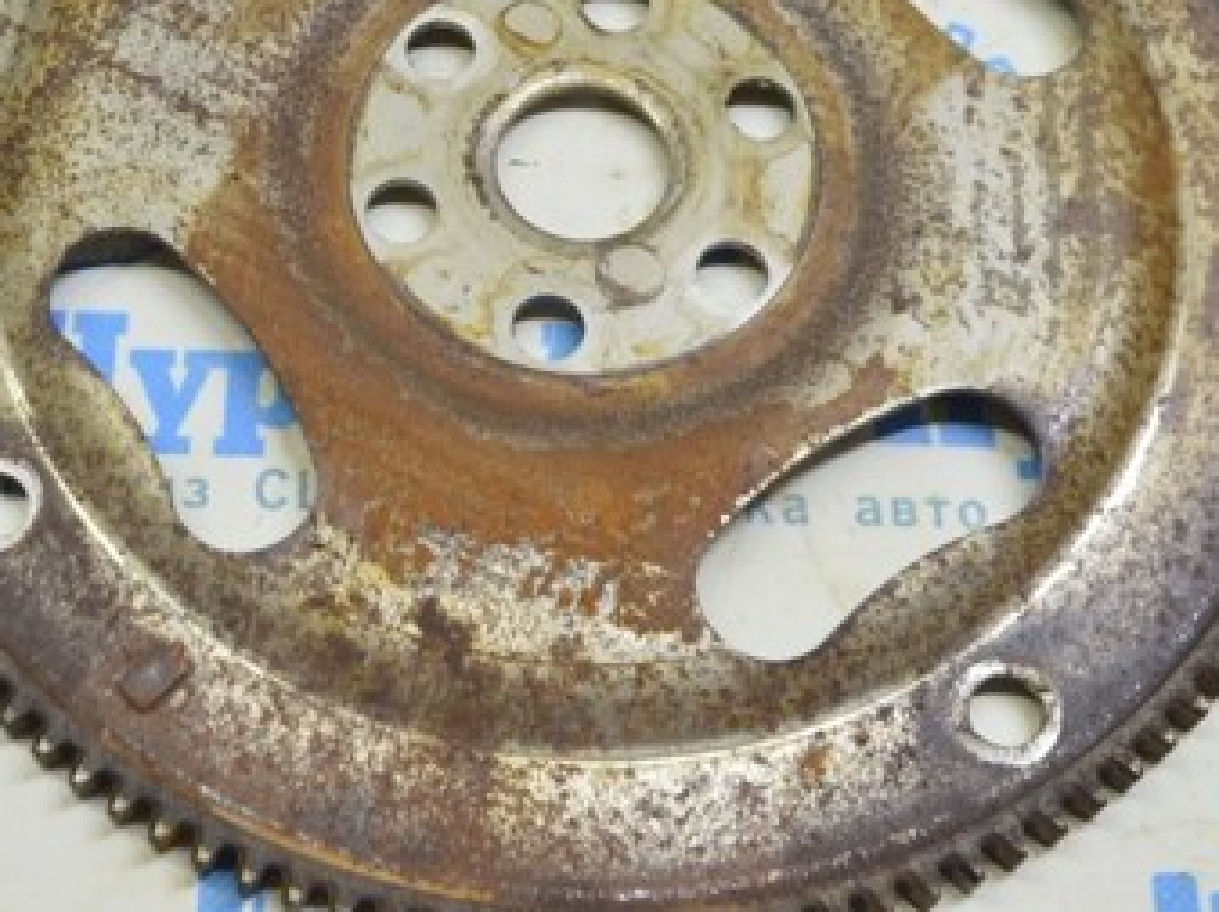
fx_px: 2498
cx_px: 390
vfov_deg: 20.4
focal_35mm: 71
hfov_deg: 27.2
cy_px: 168
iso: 400
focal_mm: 26
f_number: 5.6
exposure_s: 1/20
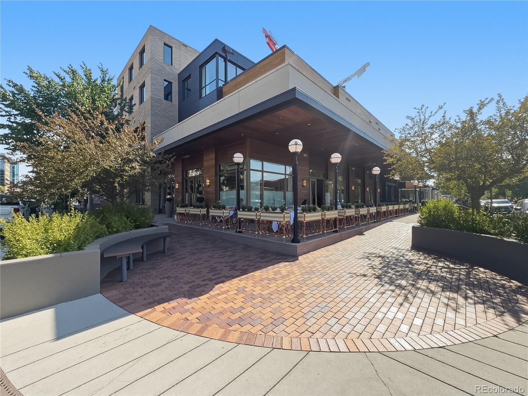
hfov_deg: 102.1
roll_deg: +0.0
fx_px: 214
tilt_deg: +1.7
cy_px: 198
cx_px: 264
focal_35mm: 14
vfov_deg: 85.7
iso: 20
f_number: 2.2
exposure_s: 1/651
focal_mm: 2.2
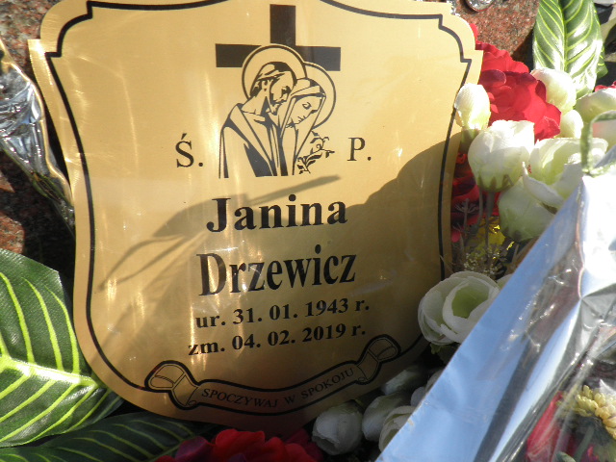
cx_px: 308
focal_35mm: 27
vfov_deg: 51.4
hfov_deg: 65.3
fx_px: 480
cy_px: 231
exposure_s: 1/80
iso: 64
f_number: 8.8
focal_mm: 5
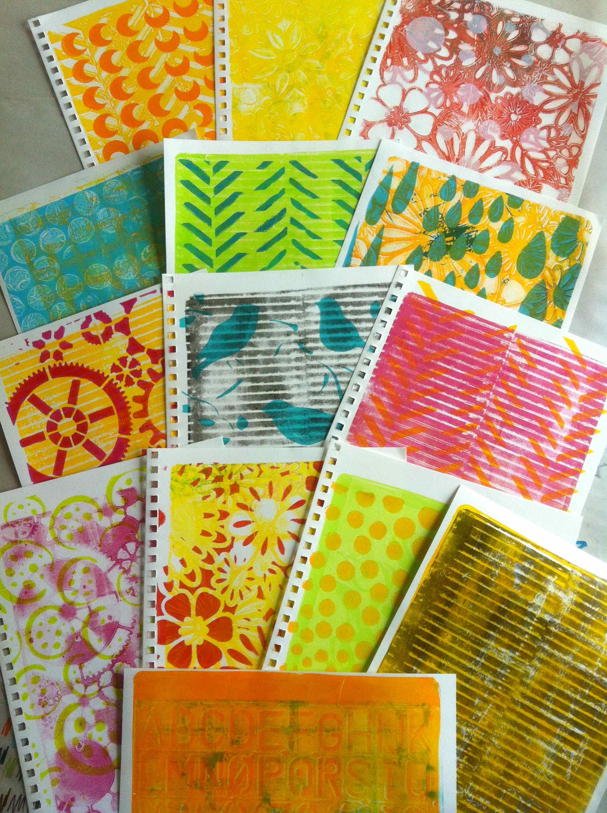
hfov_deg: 40.6
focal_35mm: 35
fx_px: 820
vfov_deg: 52.7
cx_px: 304
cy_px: 406
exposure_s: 1/33
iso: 80
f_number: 2.8
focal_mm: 3.85
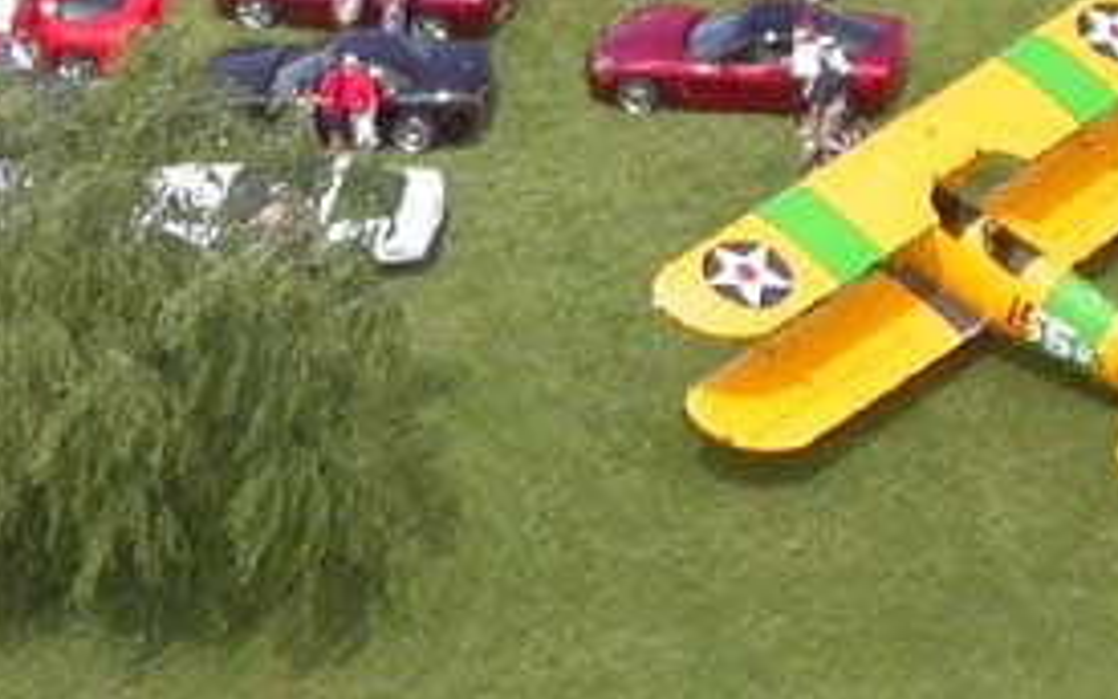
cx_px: -228
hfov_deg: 13.6
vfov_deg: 8.7
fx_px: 4571
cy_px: 317
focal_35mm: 150
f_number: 2.6
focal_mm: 7.85
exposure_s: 1/962
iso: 100
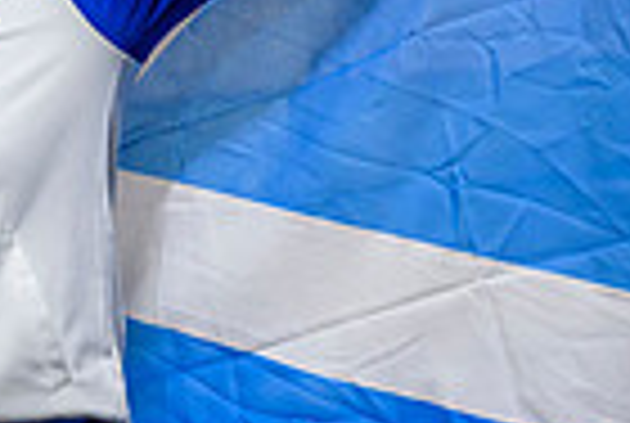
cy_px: 308
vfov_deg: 8.8
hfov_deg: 11.9
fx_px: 2753
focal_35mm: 157
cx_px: -531
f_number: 2.8
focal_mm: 38
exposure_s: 1/640
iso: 1250
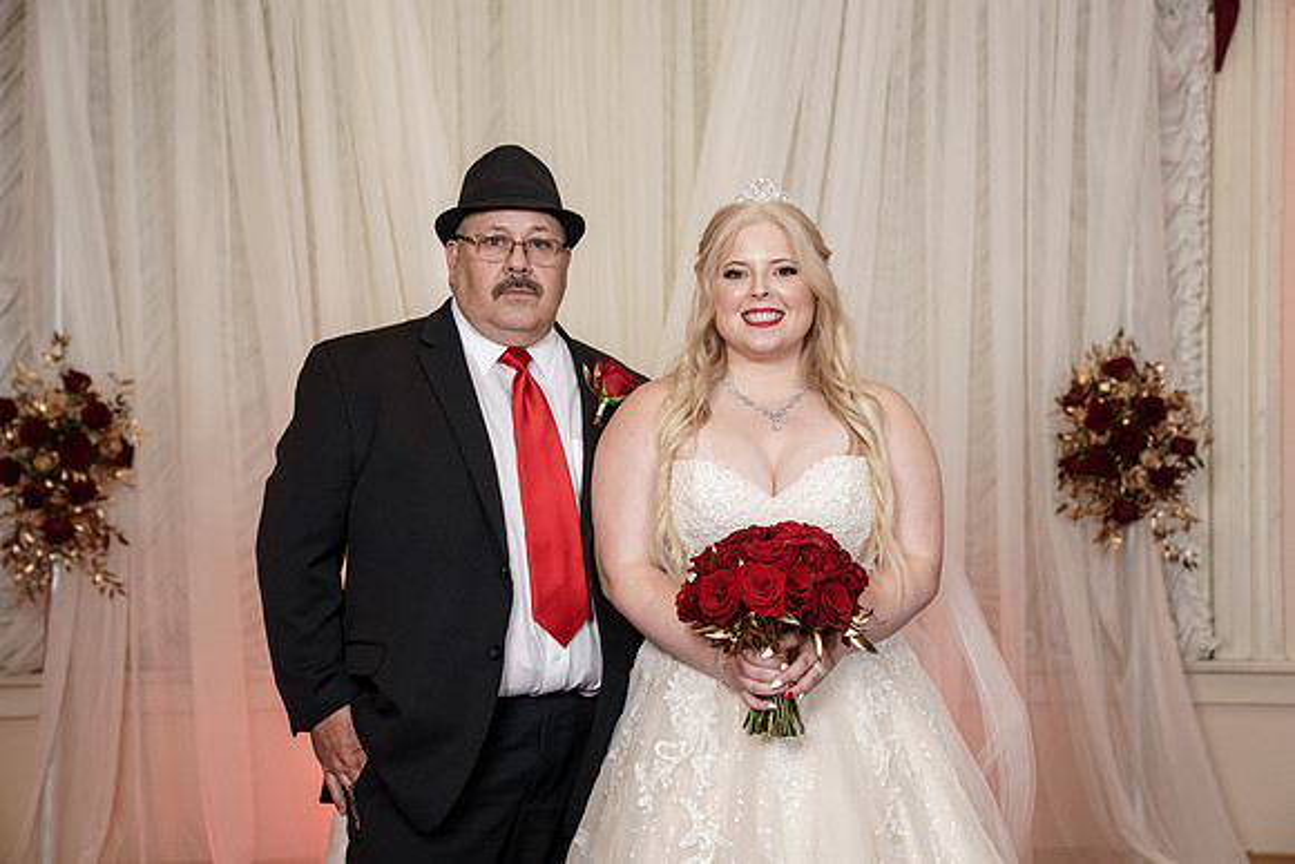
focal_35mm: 65
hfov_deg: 31.2
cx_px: 650
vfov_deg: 21.1
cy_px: 432
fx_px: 2321
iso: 2000
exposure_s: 1/160
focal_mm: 64
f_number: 4
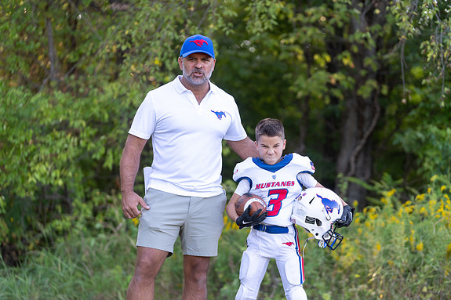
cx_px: 227
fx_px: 1327
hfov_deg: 19.3
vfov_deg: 12.9
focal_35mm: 106
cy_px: 149
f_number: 2.8
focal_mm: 105
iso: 250
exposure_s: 1/320
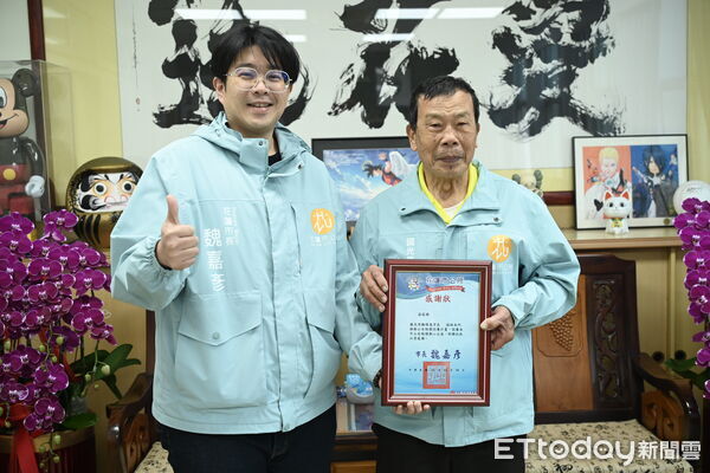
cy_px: 236
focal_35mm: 43
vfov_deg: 31.2
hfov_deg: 45.4
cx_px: 355
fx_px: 848
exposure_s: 1/250
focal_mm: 43
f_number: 4
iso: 2000
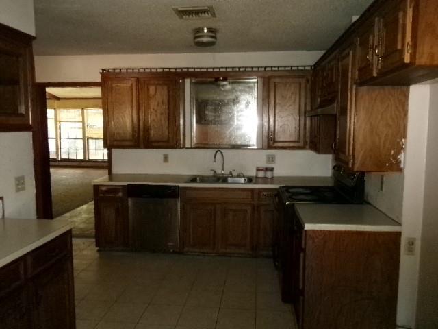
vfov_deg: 49.7
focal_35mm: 28
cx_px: 219
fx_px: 354
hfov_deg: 63.4
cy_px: 164
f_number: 3.9
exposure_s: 1/34
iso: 800
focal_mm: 5.1
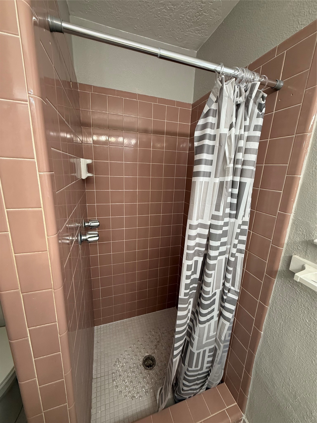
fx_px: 171
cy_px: 212
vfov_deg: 102.1
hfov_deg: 85.7
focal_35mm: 14
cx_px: 158
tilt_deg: -11.9
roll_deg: -1.6
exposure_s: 1/120
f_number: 2.2
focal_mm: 2.22
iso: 160
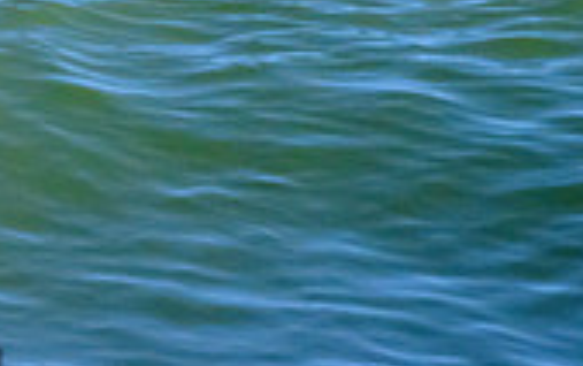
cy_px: 105
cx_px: -735
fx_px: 61137
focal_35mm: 3844
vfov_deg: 0.3
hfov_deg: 0.5
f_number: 11
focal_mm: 800
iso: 2000
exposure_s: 1/2000
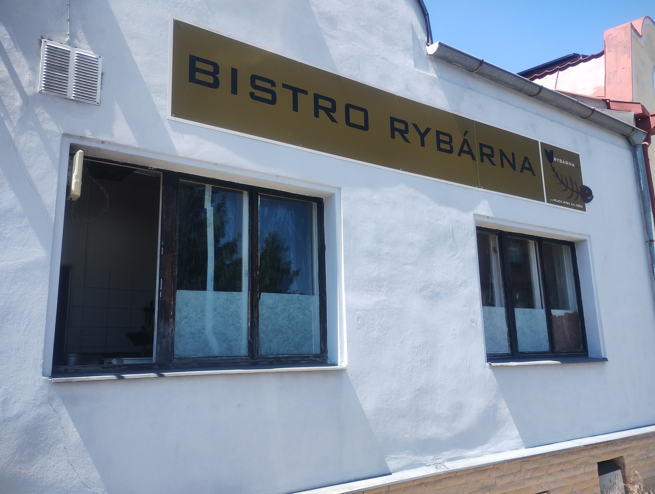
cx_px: 328
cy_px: 247
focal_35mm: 28
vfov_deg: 49.9
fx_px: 531
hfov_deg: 63.4
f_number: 1.8
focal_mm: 4.27
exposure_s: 1/169
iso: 100
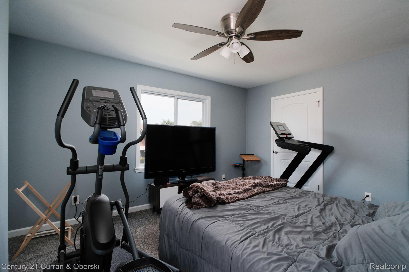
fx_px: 193
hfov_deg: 93.3
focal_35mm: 17
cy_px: 136
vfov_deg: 70.4
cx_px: 204
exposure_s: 1/250
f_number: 8
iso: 640
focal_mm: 11.3
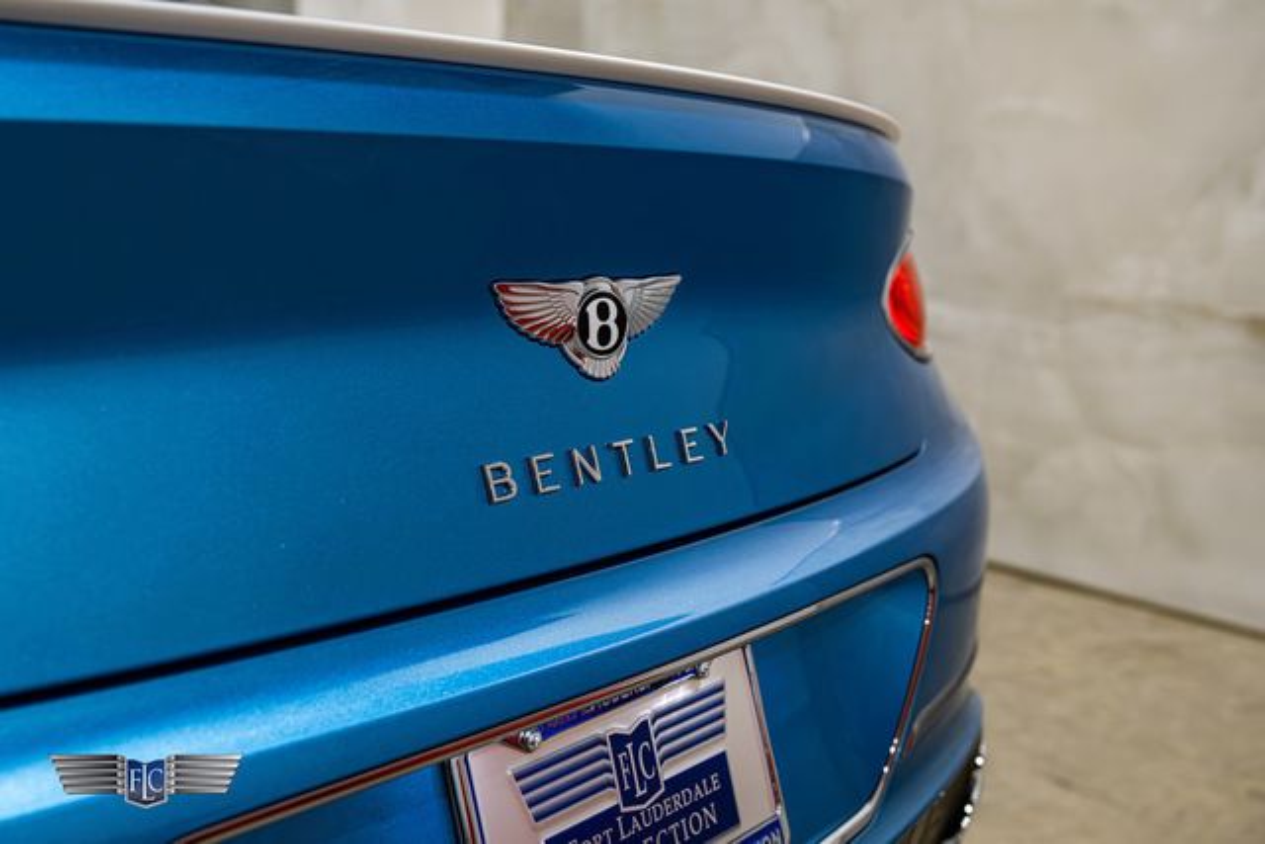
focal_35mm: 47
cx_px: 632
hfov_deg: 41.9
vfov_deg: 28.7
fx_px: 1652
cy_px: 422
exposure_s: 1/80
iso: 1600
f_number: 4.5
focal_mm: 47
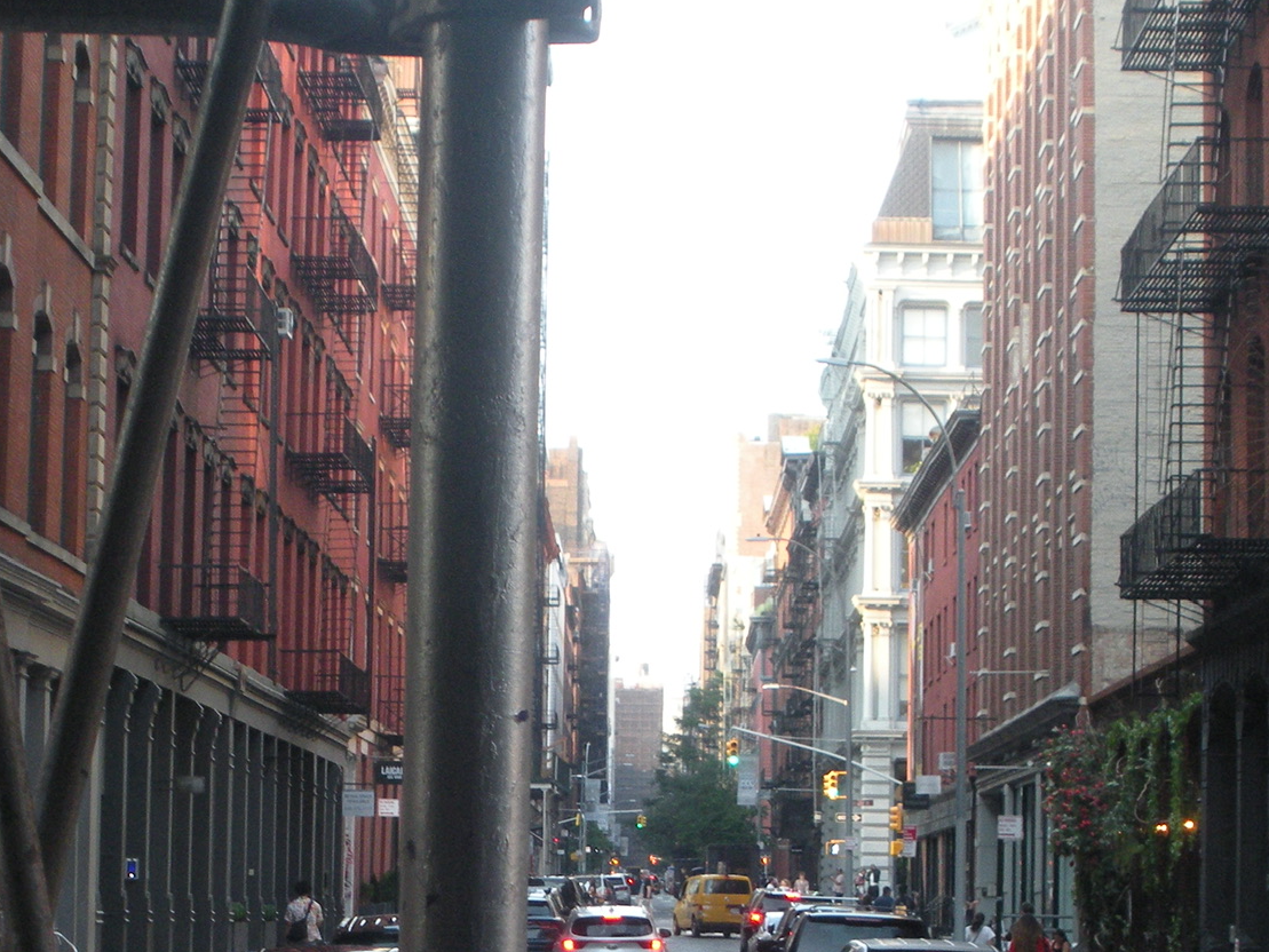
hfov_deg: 20.4
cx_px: 580
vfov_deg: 15.3
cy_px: 827
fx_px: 3520
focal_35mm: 96
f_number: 4.4
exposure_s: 1/67
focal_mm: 9.1
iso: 175
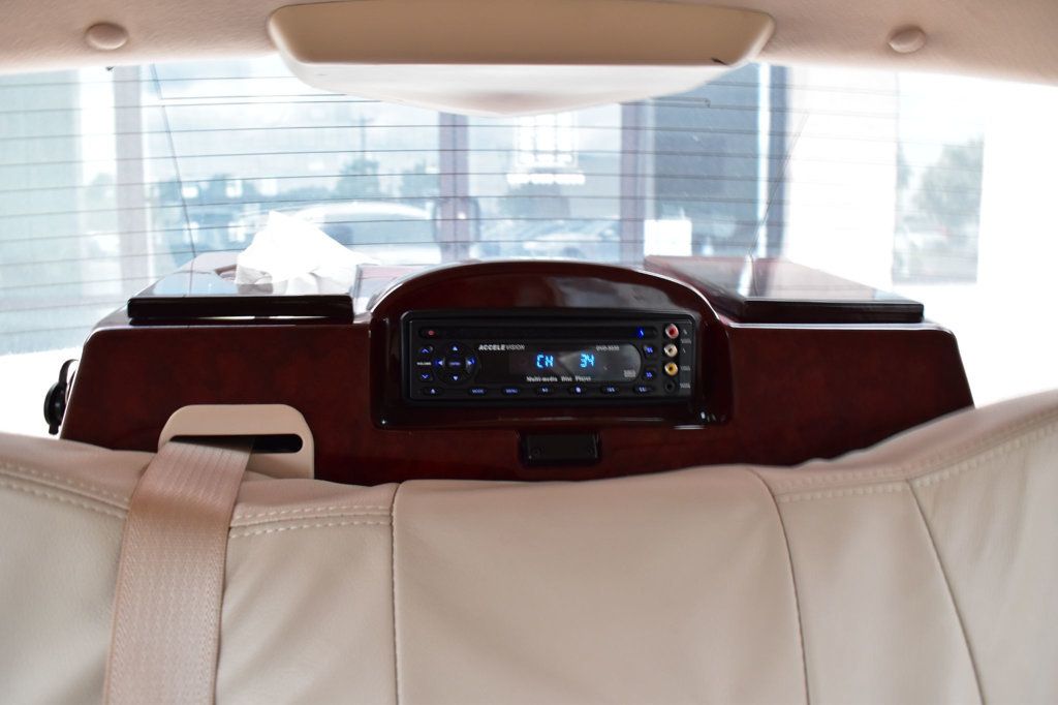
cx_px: 529
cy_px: 352
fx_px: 881
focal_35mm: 30
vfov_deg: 43.6
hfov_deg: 61.9
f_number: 6.3
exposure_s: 1/15
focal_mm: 20
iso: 900
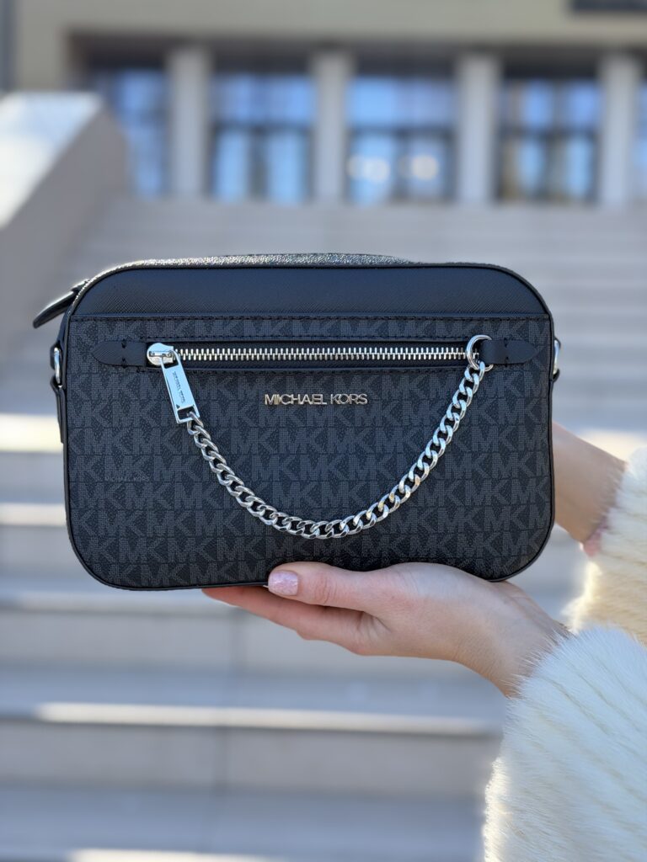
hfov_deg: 30.3
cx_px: 324
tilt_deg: -4.0
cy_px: 431
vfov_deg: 39.7
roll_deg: -1.9
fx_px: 1196
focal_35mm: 48
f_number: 1.78
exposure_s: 1/596
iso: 80
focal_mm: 6.76
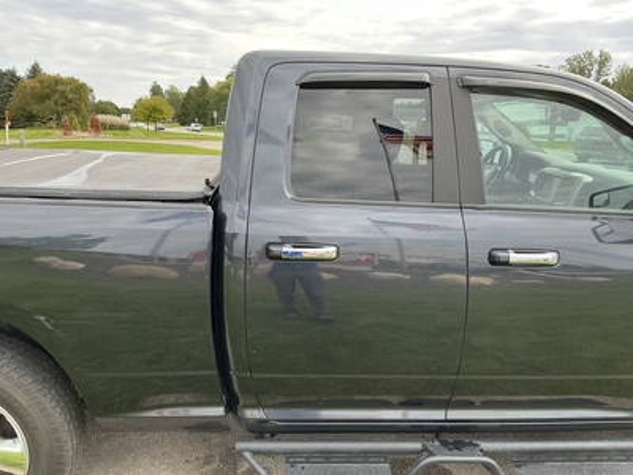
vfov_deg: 49.7
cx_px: 316
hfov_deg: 63.4
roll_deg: -3.4
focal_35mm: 28
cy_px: 238
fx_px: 512
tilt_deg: -6.3
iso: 25
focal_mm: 3
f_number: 1.8
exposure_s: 1/348
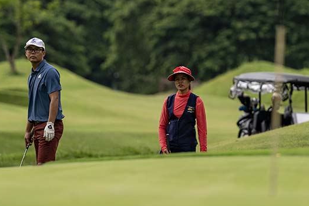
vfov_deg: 3.8
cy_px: 45
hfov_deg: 5.6
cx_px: 86
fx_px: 3134
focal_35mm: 365
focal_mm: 200
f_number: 2.8
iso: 200
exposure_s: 1/3200
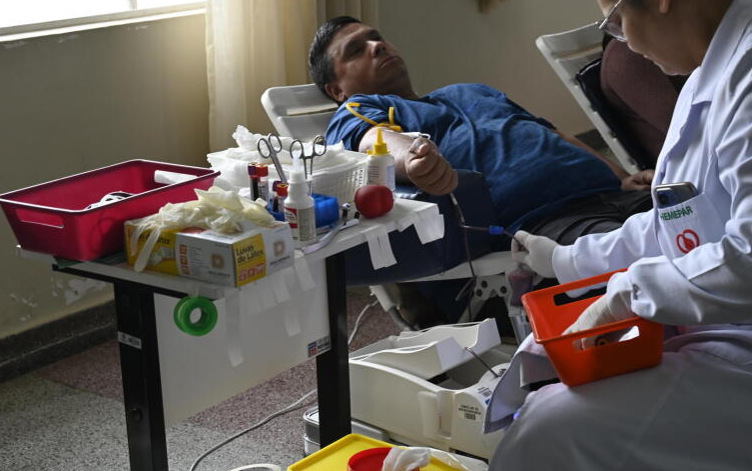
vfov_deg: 21.3
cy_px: 217
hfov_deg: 33.4
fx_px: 1250
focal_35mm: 61
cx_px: 442
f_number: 6
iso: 1100
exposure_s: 1/125
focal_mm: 44
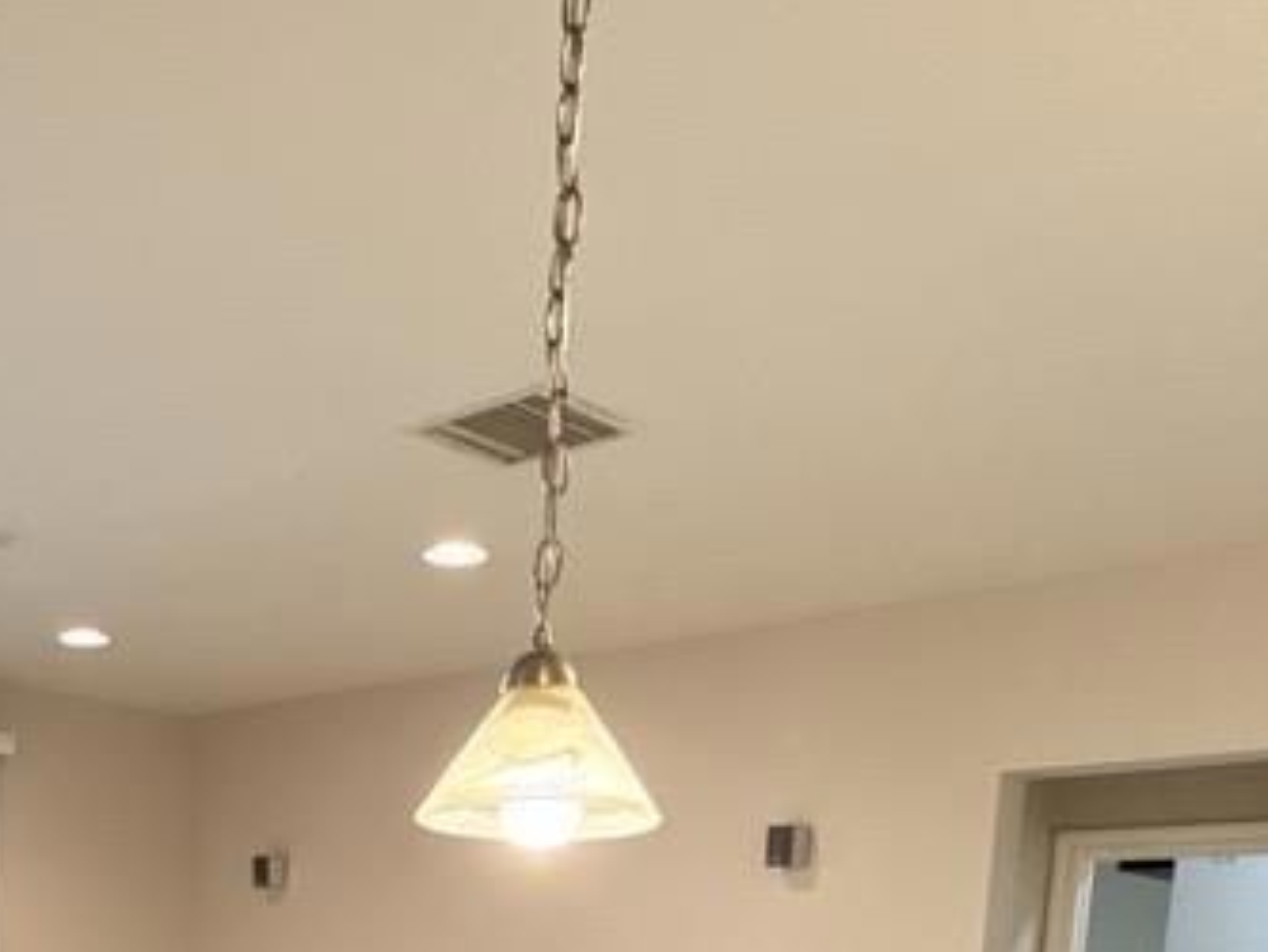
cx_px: 282
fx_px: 1576
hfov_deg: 42.2
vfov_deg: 27.4
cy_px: 1272
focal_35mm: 43
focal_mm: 2.22
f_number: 2.2
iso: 320
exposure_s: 1/60
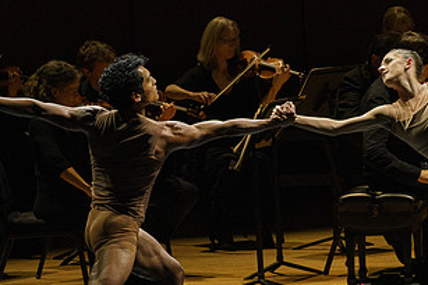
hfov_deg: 3.9
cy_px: 149
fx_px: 6363
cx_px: 321
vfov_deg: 2.6
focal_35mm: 535
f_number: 14
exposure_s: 1/250
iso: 4000
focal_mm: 265
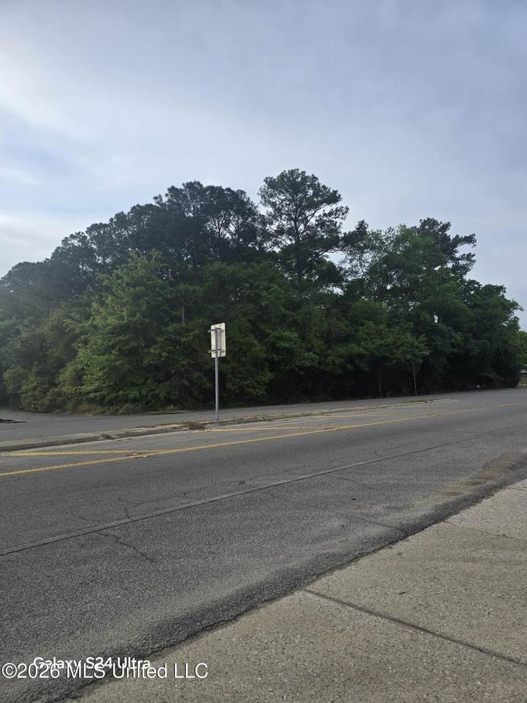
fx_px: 467
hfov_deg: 58.9
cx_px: 264
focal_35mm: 23
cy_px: 352
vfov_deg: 73.9
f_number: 1.7
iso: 12
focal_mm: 6.3
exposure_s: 1/633
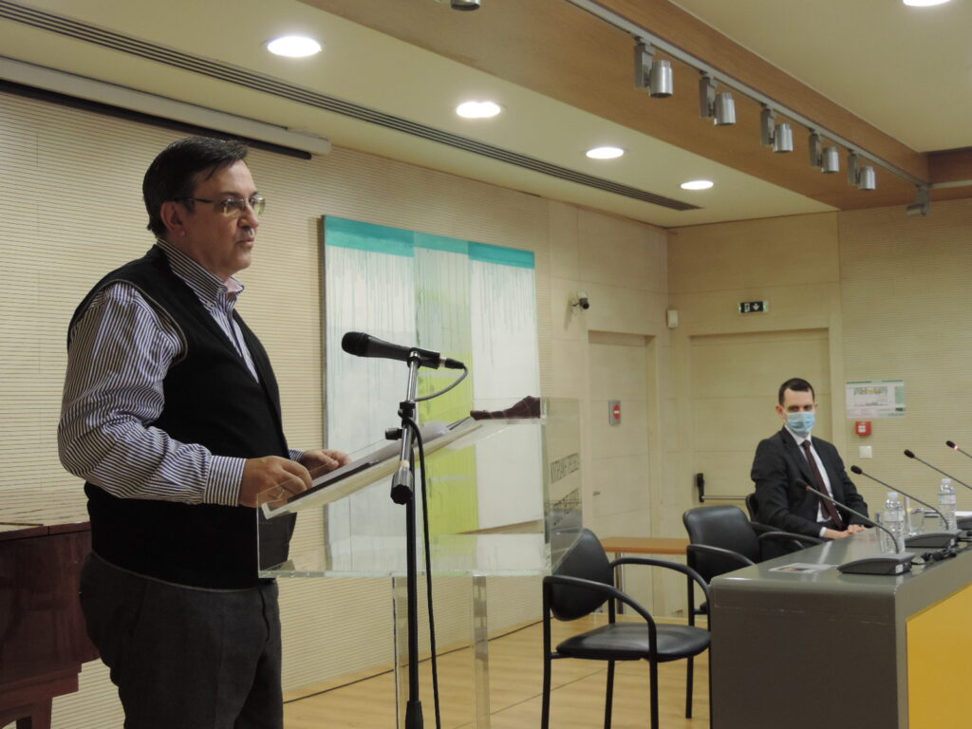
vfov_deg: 30.9
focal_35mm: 47
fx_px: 1320
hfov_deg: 40.4
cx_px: 486
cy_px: 364
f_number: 3.5
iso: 400
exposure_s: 1/25
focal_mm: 8.3
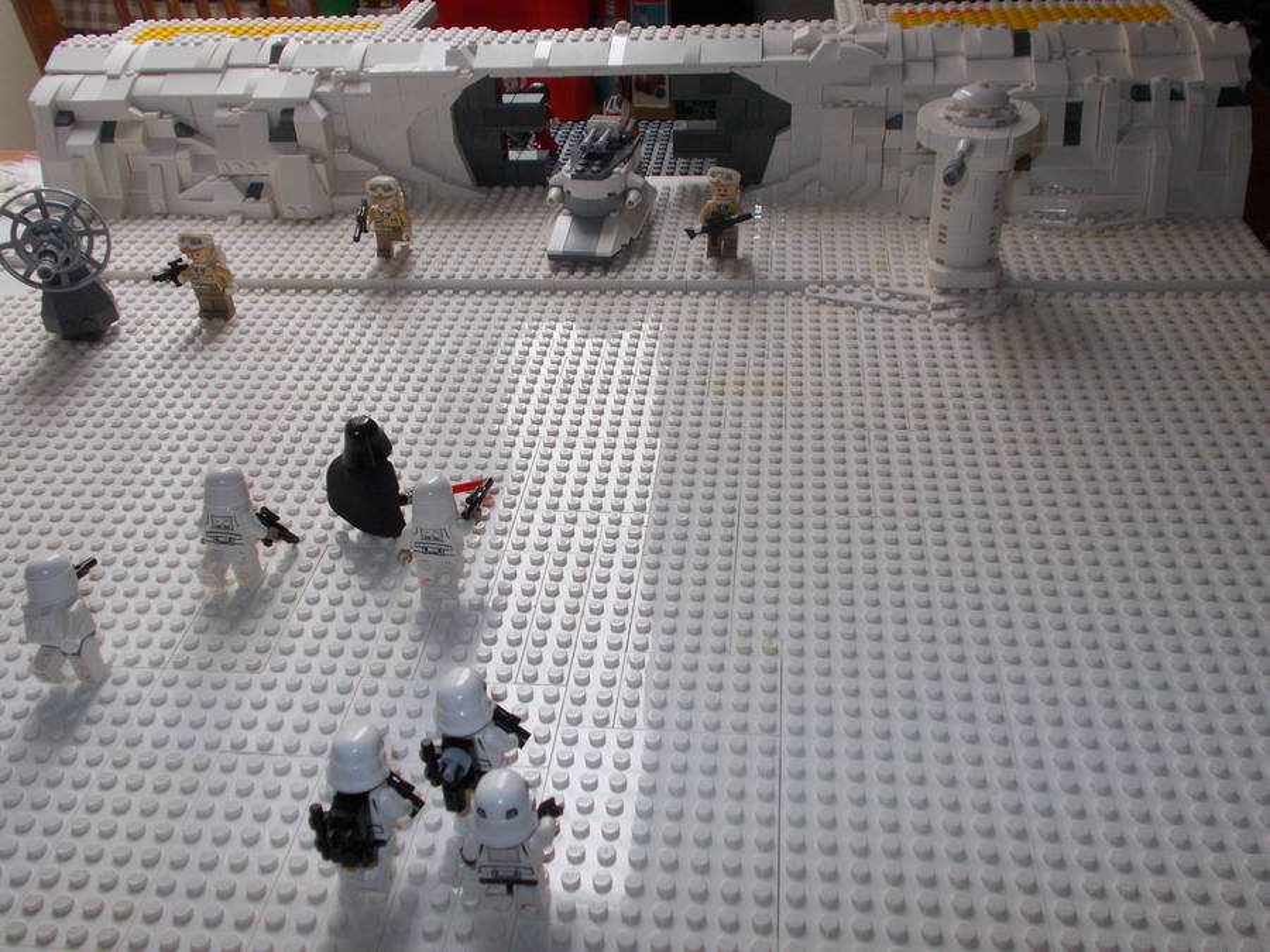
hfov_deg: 54.0
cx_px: 635
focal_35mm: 34
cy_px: 476
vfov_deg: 41.8
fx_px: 1247
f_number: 3.6
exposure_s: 1/25
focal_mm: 6
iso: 100
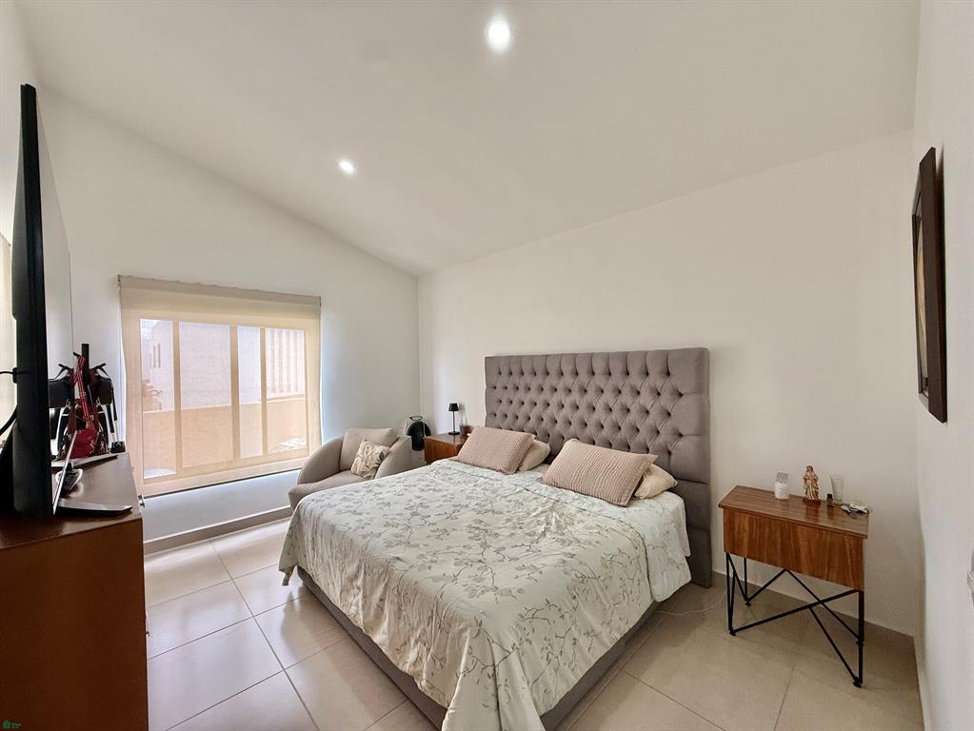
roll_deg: +0.8
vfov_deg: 85.7
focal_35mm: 14
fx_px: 394
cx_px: 487
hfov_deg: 102.0
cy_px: 366
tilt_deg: -0.3
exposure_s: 1/99
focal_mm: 2.22
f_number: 2.2
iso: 200
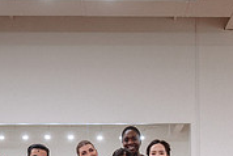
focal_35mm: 81
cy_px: 217
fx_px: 525
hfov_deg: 25.0
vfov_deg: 15.8
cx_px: 136
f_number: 2.8
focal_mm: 24
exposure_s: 1/160
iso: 1600
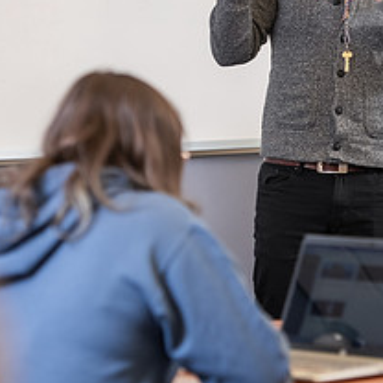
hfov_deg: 7.2
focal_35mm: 242
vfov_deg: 7.2
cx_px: 289
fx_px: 3029
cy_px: 95
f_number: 3.2
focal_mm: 102
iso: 800
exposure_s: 1/200
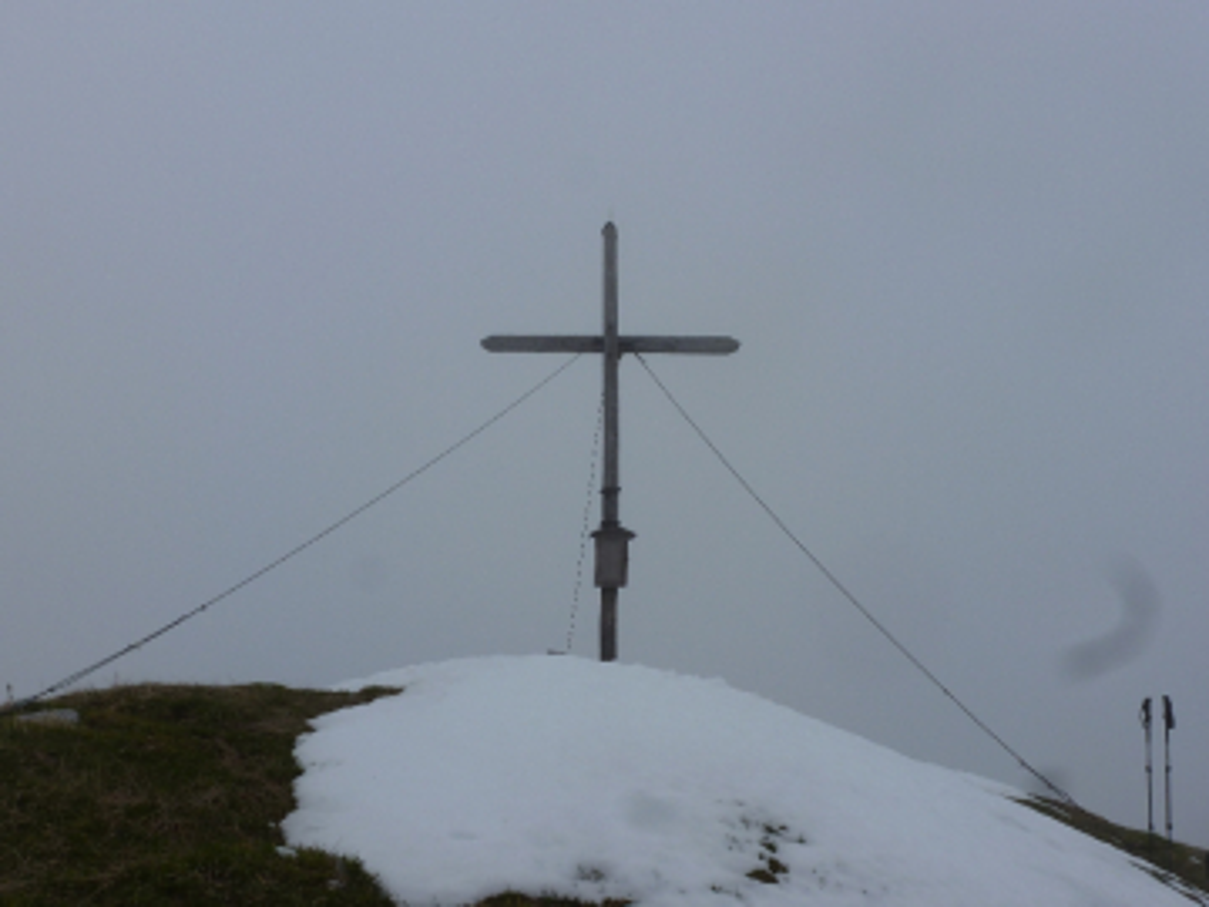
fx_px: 1048
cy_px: 454
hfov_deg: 60.0
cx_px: 604
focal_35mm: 30
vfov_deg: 46.8
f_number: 5.6
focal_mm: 5.4
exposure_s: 1/800
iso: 100
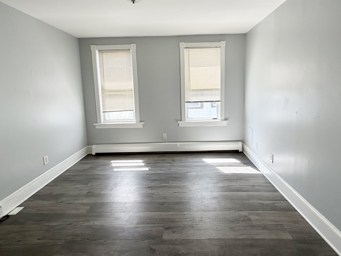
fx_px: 177
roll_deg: +2.1
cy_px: 106
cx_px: 180
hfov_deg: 87.7
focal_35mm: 18
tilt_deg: -5.1
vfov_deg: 71.1
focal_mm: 2.22
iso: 80
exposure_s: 1/121
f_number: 2.2
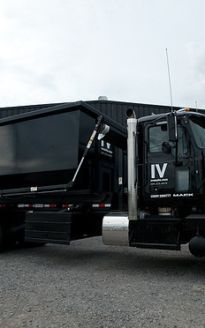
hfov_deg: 45.4
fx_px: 242
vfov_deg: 68.4
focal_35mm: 27
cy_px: 162
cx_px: 133
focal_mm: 17
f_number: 14
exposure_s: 1/160
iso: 320
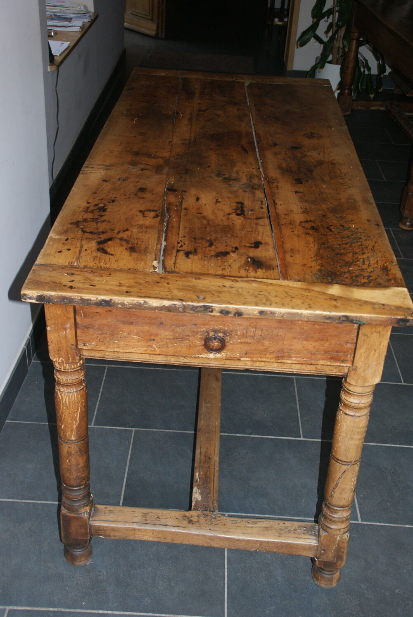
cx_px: 206
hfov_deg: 32.0
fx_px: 721
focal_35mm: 42
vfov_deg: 46.3
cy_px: 308
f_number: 5.6
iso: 400
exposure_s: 1/60
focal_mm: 28
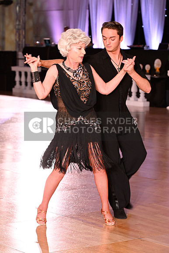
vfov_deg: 17.1
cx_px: 84
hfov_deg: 11.4
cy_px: 126
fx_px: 844
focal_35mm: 120
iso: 2000
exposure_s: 1/200
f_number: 5
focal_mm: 120
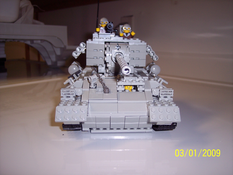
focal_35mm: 39
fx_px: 263
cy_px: 88
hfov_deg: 47.9
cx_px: 116
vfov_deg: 36.8
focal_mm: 8
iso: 100
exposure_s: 1/60
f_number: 2.8
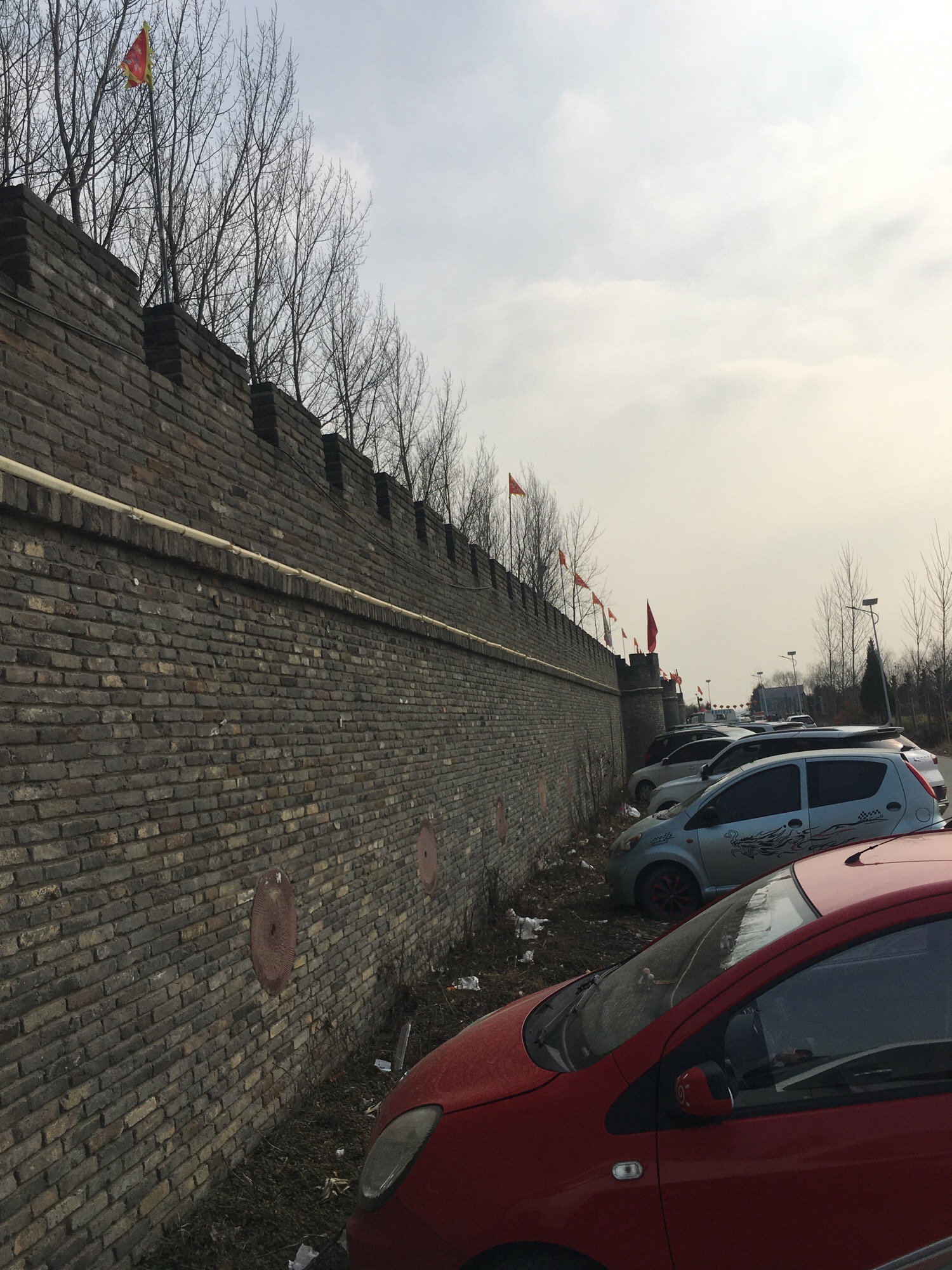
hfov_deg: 48.2
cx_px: 476
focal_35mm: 29
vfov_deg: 61.7
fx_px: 1063
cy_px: 635
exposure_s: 1/3205
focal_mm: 4.15
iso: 25
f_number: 2.2
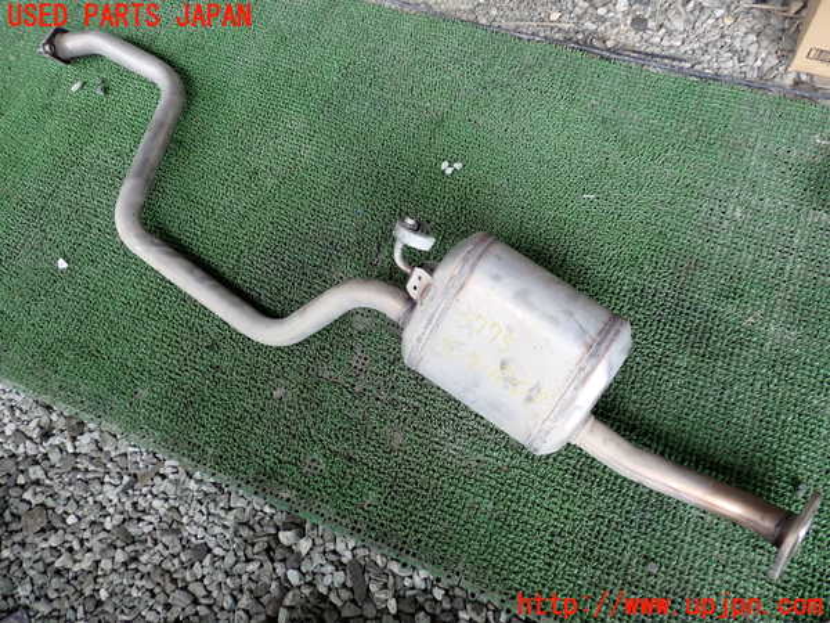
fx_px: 719
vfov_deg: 46.8
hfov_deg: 60.0
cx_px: 415
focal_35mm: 30
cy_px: 312
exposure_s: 1/100
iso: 200
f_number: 2.3
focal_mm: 5.4
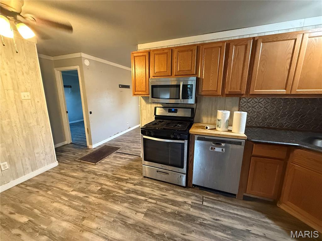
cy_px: 120
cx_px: 161
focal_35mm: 14
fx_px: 130
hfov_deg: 102.1
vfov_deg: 85.7
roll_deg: +0.2
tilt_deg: -9.7
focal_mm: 2.22
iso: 800
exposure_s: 1/60
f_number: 2.2
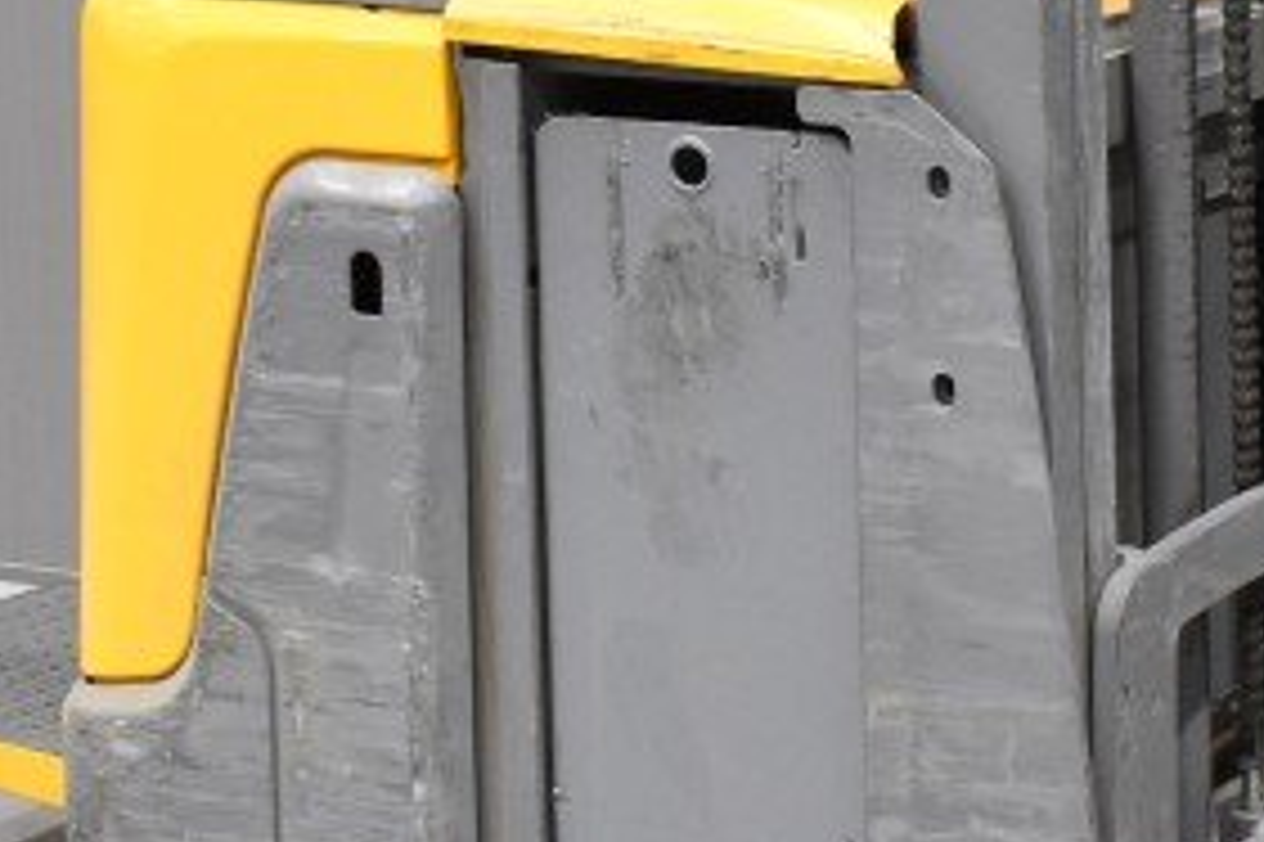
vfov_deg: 9.7
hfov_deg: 14.4
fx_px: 4948
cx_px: 1147
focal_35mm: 141
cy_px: 32
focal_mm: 22
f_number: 4.5
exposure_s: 1/50
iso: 1250
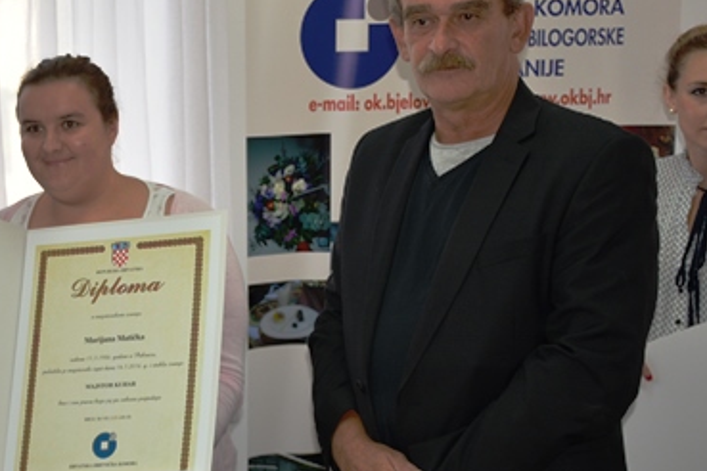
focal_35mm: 78
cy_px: 141
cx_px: 178
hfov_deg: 25.7
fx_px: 1532
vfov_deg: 17.4
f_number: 4
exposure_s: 1/160
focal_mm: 30
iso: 200
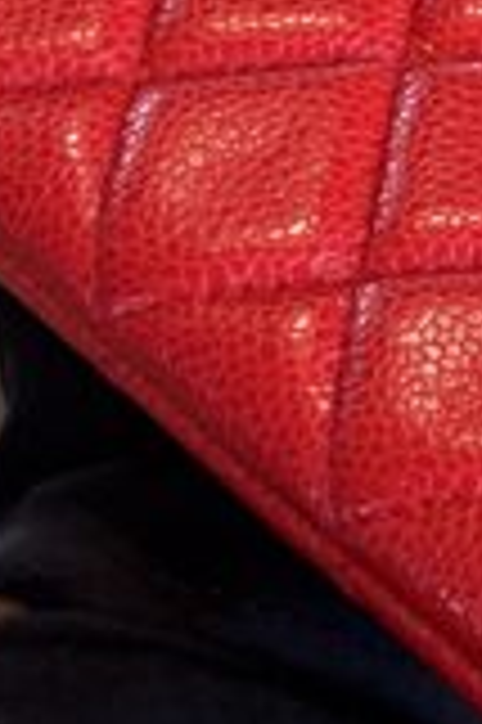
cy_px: 234
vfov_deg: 11.9
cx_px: 725
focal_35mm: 172
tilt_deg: -45.4
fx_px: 3462
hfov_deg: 7.8
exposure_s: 1/100
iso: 80
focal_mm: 5.7
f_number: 1.5
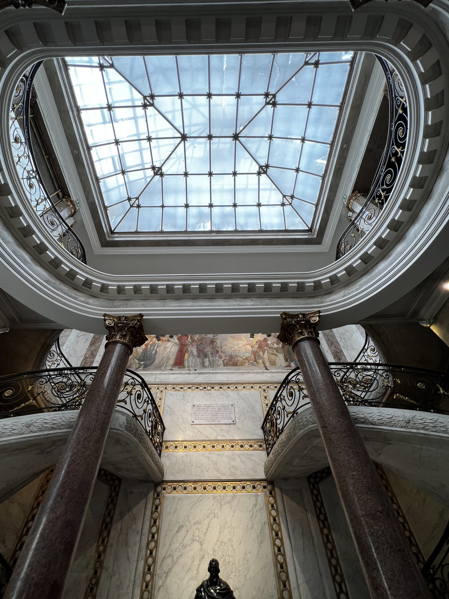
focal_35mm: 14
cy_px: 314
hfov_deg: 85.5
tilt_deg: +48.4
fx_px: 242
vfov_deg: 102.0
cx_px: 208
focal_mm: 1.57
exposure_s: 1/111
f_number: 1.8
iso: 64
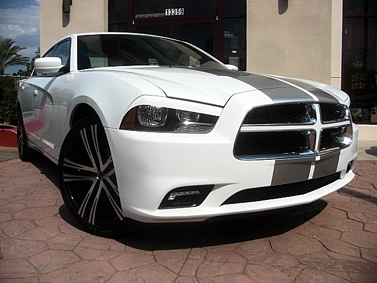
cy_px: 142
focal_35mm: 36
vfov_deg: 39.7
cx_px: 188
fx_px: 392
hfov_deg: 51.4
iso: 50
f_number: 7.9
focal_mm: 6.3
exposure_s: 1/250
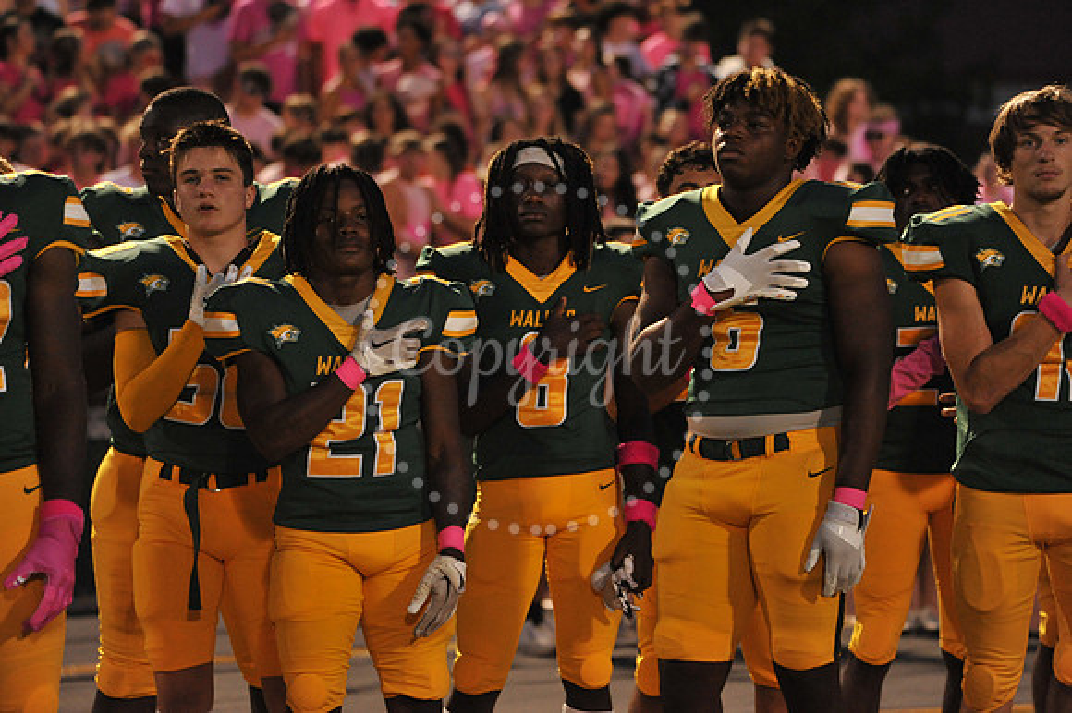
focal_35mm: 200
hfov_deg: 10.3
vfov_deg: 6.9
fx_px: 5952
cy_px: 356
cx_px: 536
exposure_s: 1/160
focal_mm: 200
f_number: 5.3
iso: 4000
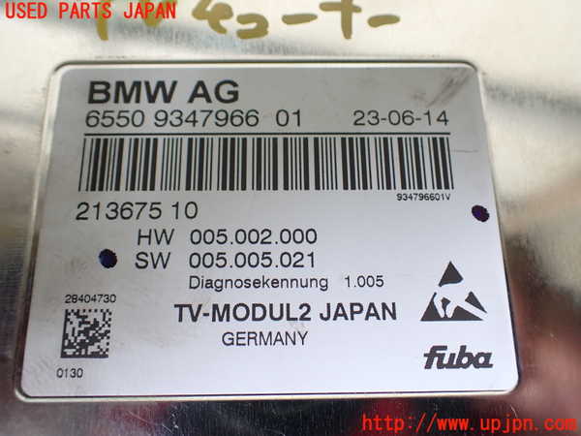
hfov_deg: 60.0
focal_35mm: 30
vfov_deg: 46.8
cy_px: 218
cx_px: 290
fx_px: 504
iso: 160
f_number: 2.3
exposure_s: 1/125
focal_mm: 5.4
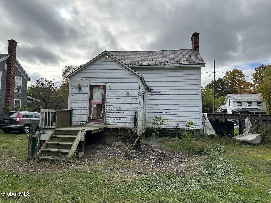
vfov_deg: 56.8
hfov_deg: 71.6
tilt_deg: +4.8
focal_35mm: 24
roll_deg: -1.7
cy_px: 102
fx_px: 188
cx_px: 136
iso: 80
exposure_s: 1/3861
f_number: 1.78
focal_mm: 6.86
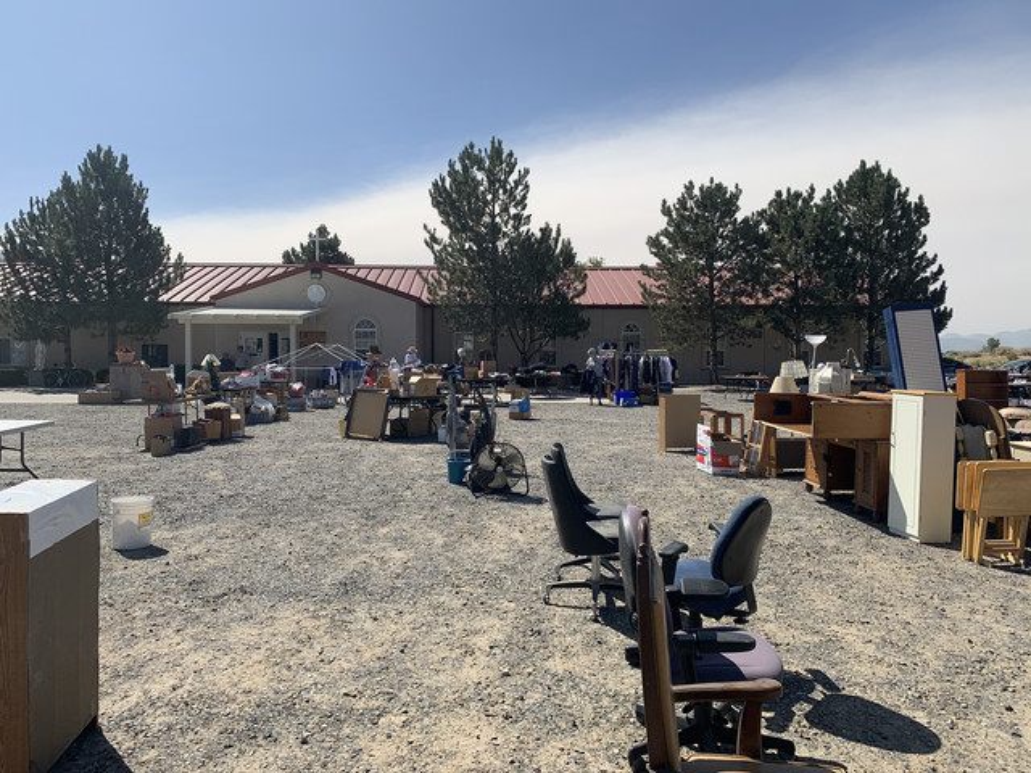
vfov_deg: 53.1
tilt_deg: -1.2
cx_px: 516
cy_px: 386
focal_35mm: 26
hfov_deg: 67.3
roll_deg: +0.1
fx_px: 774
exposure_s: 1/3401
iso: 25
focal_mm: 4.25
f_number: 1.8
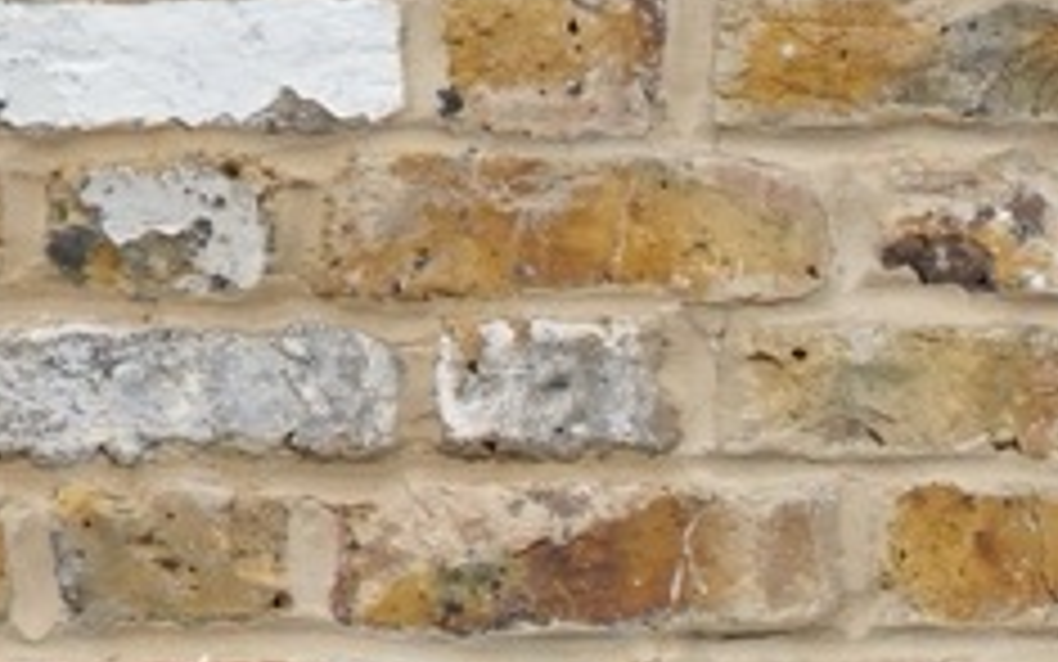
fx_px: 11277
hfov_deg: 5.3
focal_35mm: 391
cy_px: 2382
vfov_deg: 3.3
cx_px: 1445
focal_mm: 50
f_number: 4.5
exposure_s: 1/160
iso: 400
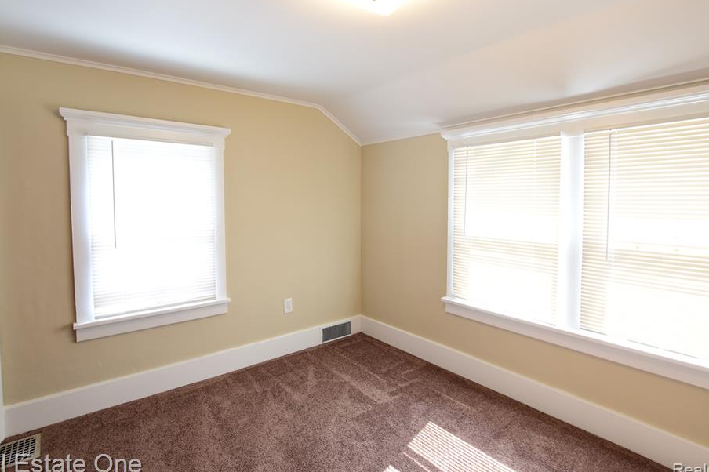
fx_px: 335
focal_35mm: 17
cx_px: 351
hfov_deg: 93.3
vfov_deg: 70.3
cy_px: 215
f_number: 6.3
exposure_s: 1/20
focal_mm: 10
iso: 400
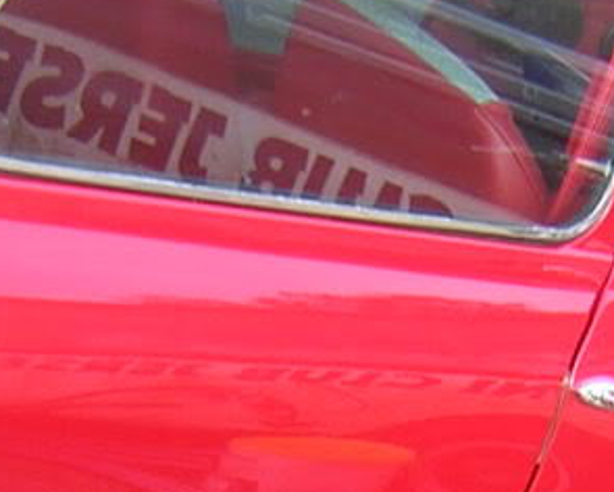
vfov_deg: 12.5
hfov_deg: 15.7
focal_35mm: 122
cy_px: 505
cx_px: 475
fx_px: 2217
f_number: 2.6
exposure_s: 1/55.9
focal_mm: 4.7
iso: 100
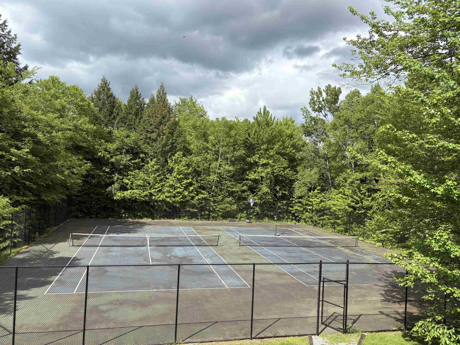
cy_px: 172
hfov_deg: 67.3
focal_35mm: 26
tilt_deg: +0.7
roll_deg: -2.5
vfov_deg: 53.1
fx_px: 346
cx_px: 230
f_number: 1.6
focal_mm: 5.96
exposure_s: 1/2364
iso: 50
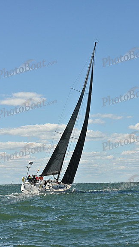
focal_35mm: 97
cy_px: 124
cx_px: 80
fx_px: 636
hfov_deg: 12.5
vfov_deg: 22.0
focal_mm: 92
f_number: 10
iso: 320
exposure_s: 1/1250
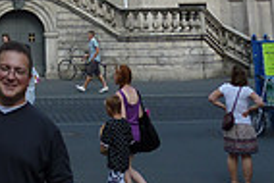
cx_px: -7
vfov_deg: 11.8
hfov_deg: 19.9
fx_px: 754
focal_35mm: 99
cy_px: -227
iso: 80
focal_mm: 5
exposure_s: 1/200
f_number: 4
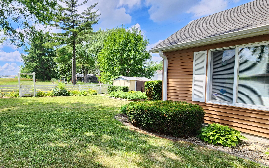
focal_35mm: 19
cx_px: 87
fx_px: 139
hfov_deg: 84.5
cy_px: 83
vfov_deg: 62.2
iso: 50
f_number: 2.2
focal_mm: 2.2
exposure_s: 1/355
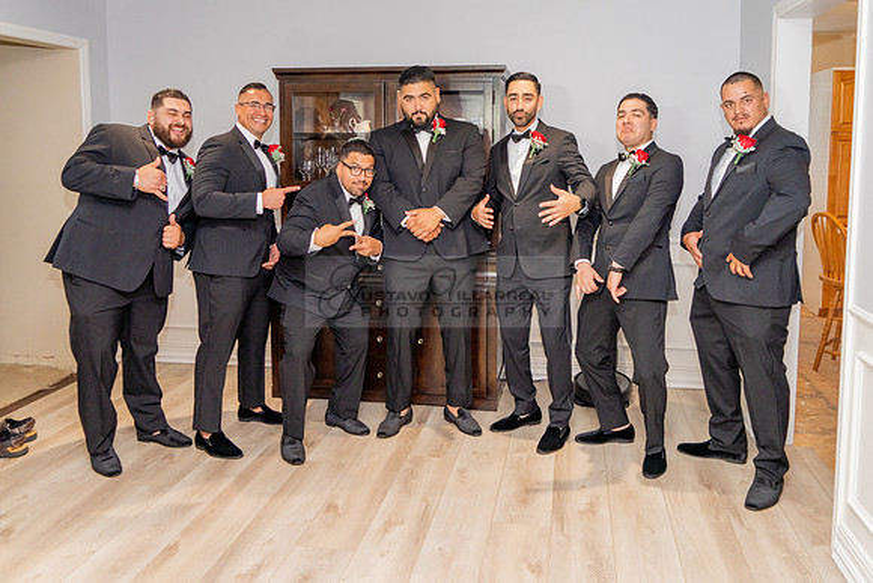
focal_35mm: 31
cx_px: 456
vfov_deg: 42.5
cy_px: 217
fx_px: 742
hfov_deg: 60.9
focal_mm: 24
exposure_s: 1/160
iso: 640
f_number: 4
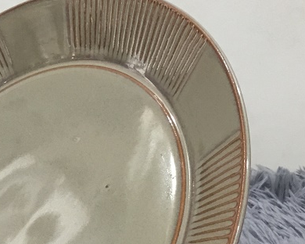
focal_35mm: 93
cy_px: 169
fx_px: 839
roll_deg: +1.3
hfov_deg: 20.3
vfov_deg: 16.5
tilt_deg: -17.1
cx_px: 41
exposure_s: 1/33
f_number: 2.4
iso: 125
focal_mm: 3.3
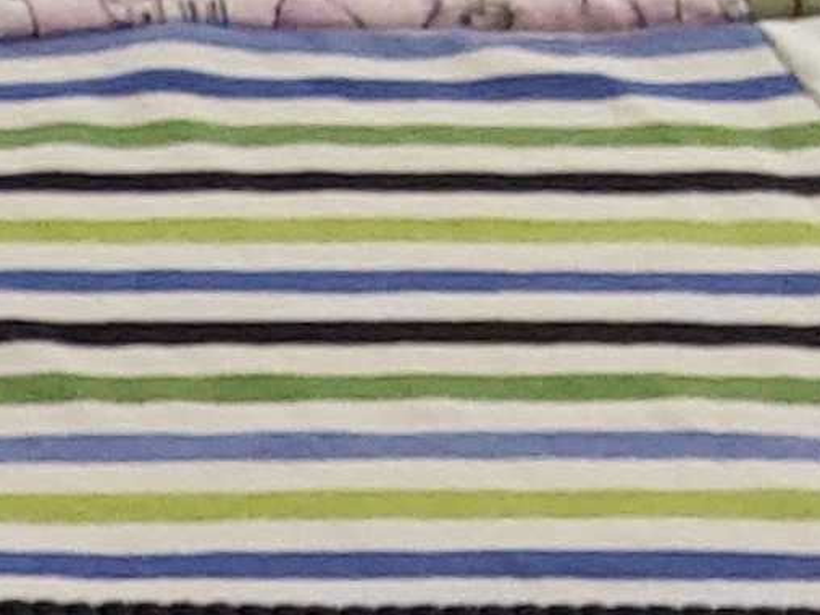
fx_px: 4264
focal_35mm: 180
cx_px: -1511
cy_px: 1069
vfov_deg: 8.0
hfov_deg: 9.2
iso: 80
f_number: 1.9
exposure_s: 1/60
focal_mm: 2.91
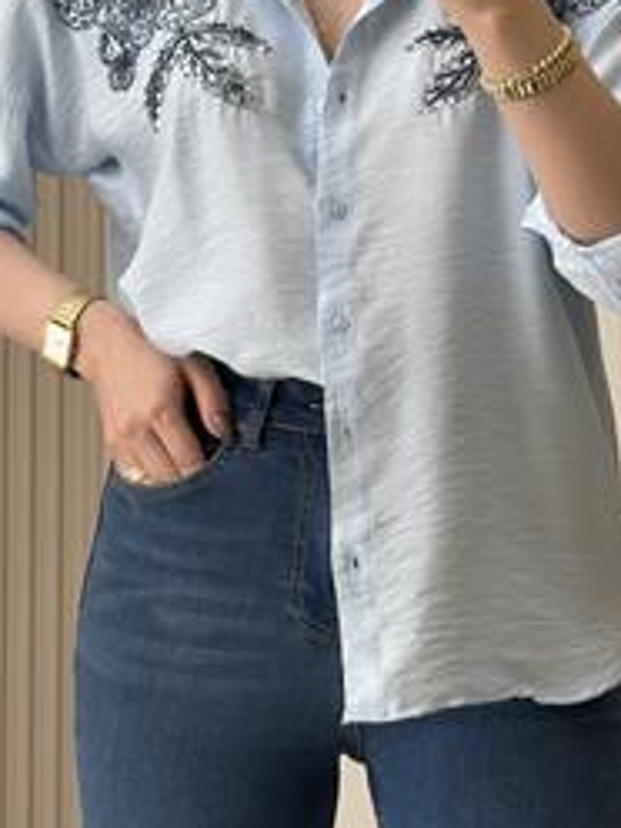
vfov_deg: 18.9
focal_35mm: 103
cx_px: 331
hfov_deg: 14.4
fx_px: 2464
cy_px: 202
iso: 80
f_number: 1.78
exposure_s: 1/546
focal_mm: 6.86
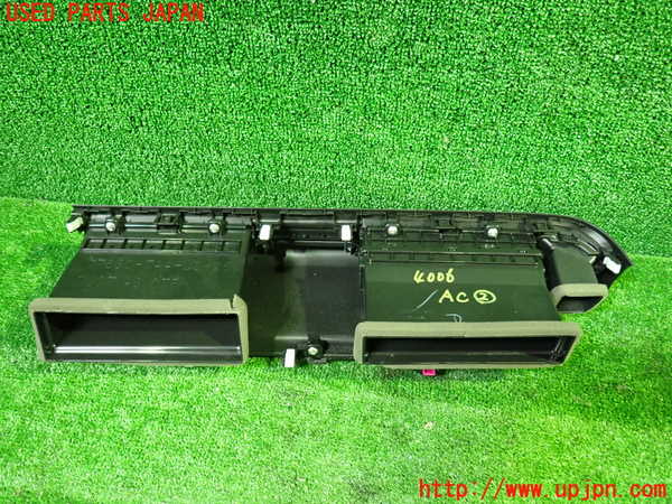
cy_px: 252
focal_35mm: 25
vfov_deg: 54.9
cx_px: 336
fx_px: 485
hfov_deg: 69.4
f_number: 2
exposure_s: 1/25
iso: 800
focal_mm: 4.5
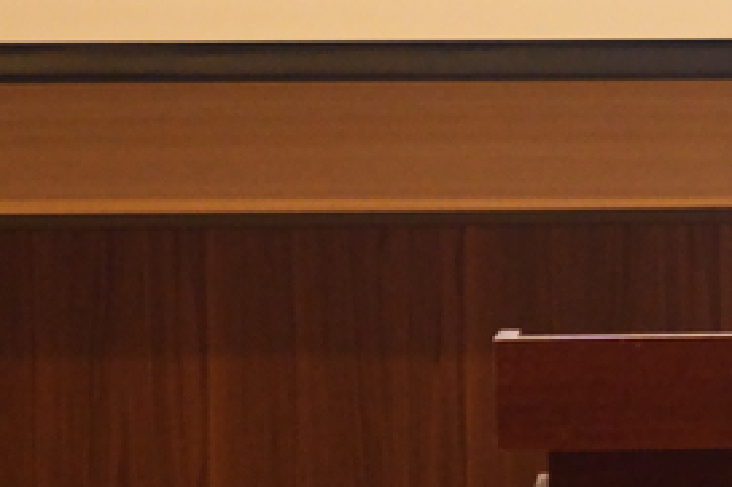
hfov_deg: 6.6
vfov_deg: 4.4
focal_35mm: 309
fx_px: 6279
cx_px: 1023
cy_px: 124
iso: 6400
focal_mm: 70
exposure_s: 1/125
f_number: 2.8
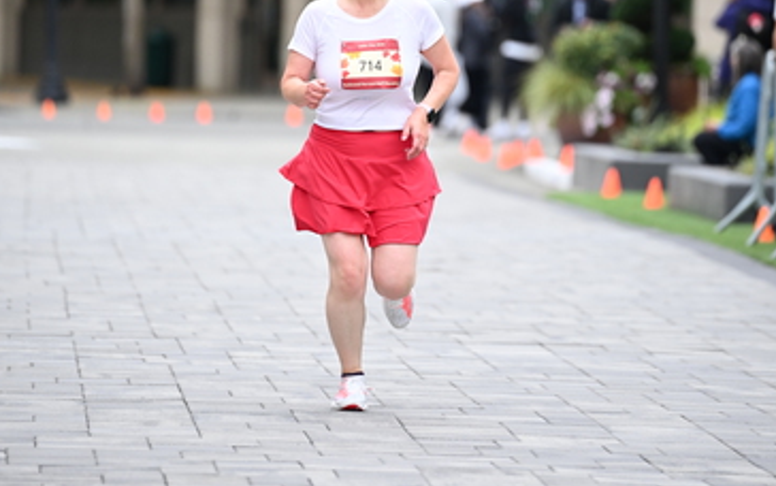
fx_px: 6518
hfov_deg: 6.8
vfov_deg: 4.3
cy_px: 45
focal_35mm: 308
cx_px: 389
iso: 640
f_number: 2.8
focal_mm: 200
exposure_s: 1/2000
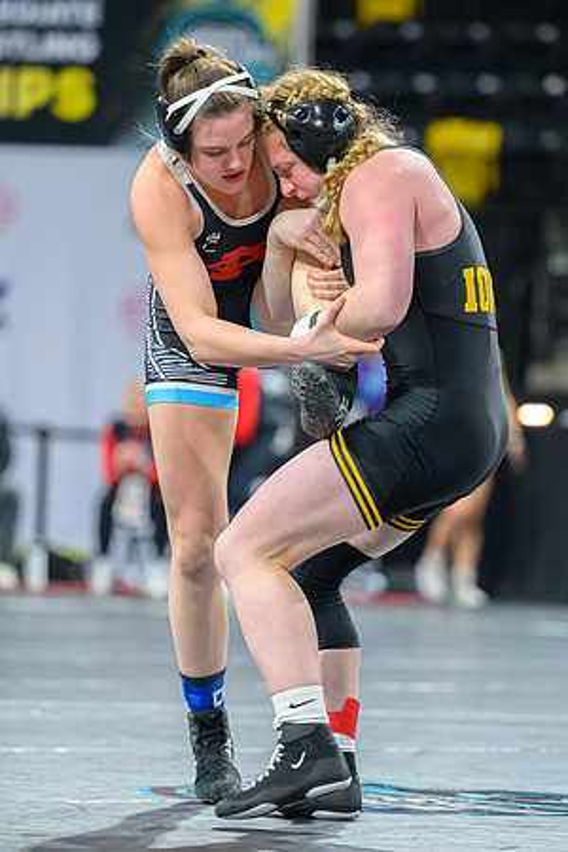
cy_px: 408
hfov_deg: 5.6
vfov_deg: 8.3
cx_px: 326
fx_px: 5836
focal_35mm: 247
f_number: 2.8
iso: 4500
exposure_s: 1/800
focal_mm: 155
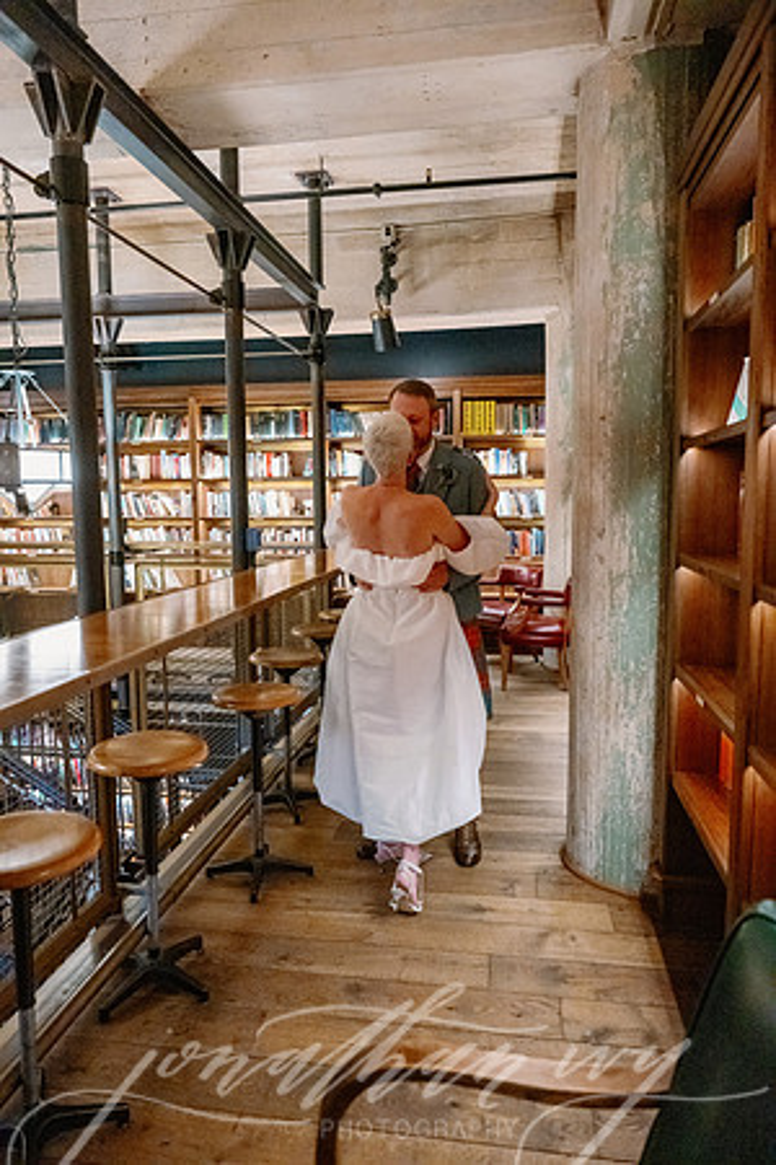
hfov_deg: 53.1
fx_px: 776
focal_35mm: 24
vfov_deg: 73.7
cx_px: 388
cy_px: 582
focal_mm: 24
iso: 11400
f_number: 2.8
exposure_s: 1/400
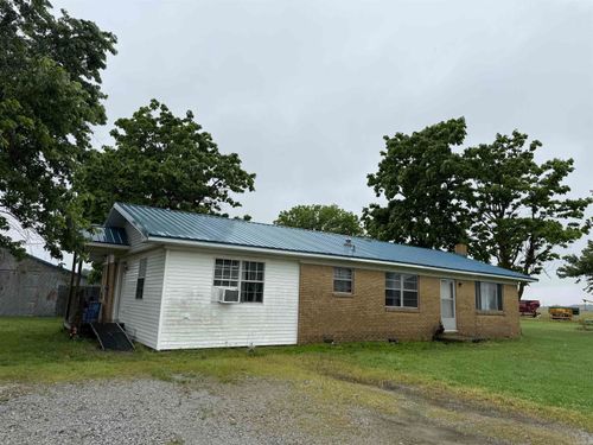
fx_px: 411
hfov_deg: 71.6
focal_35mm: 24
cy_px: 222
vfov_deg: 56.8
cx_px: 296
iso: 80
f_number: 1.78
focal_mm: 6.76
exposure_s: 1/2053
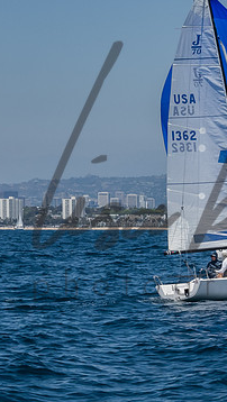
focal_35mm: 212
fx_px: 2263
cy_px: 245
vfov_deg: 10.2
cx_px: 225
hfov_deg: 5.7
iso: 640
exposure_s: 1/1000
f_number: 14
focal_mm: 70
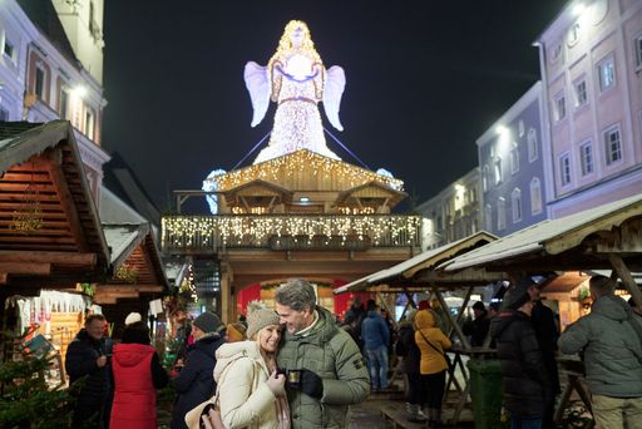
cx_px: 321
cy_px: 214
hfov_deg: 54.4
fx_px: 624
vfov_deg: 37.9
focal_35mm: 35
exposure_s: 1/100
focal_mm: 35
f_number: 2.5
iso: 2000
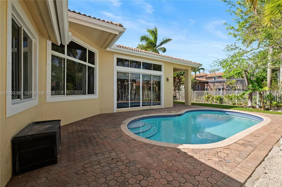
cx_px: 141
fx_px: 110
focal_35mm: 14
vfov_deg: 81.1
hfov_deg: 104.3
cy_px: 94
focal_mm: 14
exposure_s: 1/200
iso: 200
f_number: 8
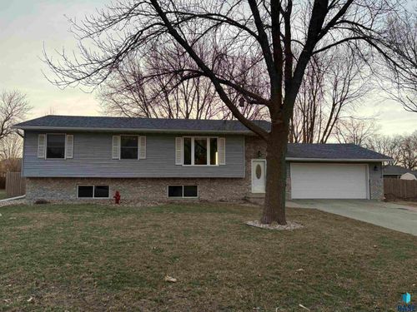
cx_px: 208
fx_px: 313
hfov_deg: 67.3
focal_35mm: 26
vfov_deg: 53.1
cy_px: 156
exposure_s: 1/708
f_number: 1.6
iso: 50
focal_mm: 5.96
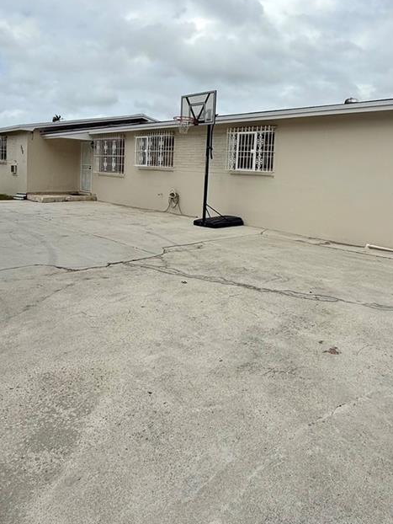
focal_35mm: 27
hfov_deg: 51.3
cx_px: 216
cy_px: 200
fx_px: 408
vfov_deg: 64.5
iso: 50
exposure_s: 1/4425
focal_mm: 2.22
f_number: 2.2
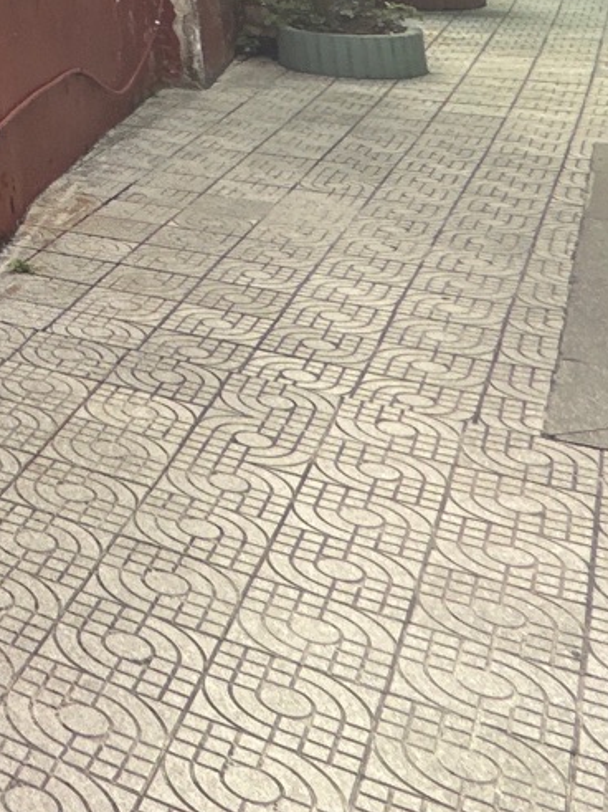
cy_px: -365
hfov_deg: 18.4
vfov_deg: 26.1
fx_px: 1335
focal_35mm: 57
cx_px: -558
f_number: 2.2
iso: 40
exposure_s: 1/337
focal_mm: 2.22
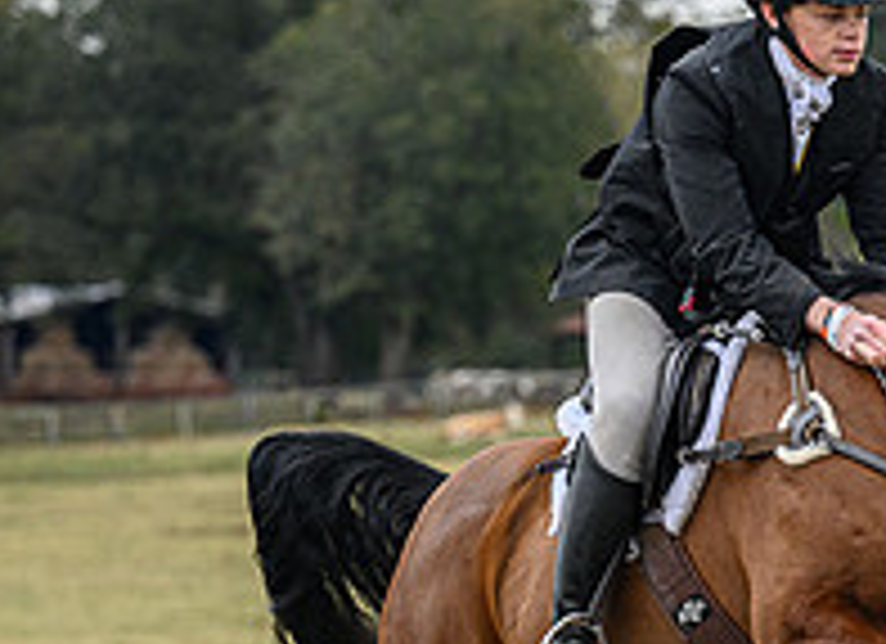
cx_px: 1274
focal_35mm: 441
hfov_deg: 4.5
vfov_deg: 3.3
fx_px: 11158
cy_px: 543
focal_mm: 120
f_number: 3.5
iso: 500
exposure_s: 1/800
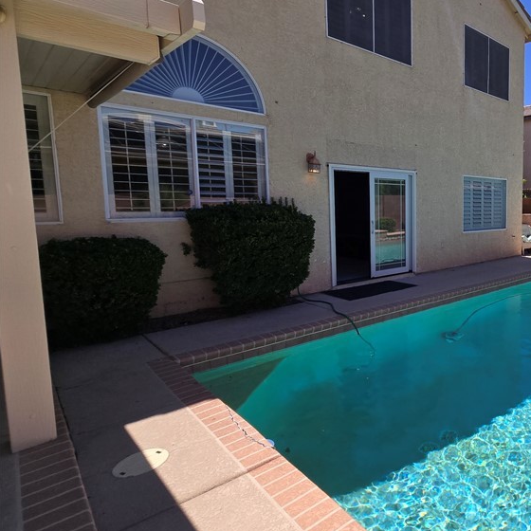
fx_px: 364
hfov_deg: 60.4
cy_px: 241
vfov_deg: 72.0
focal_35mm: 21
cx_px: 484
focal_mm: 2.2
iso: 50
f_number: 2.2
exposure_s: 1/2866
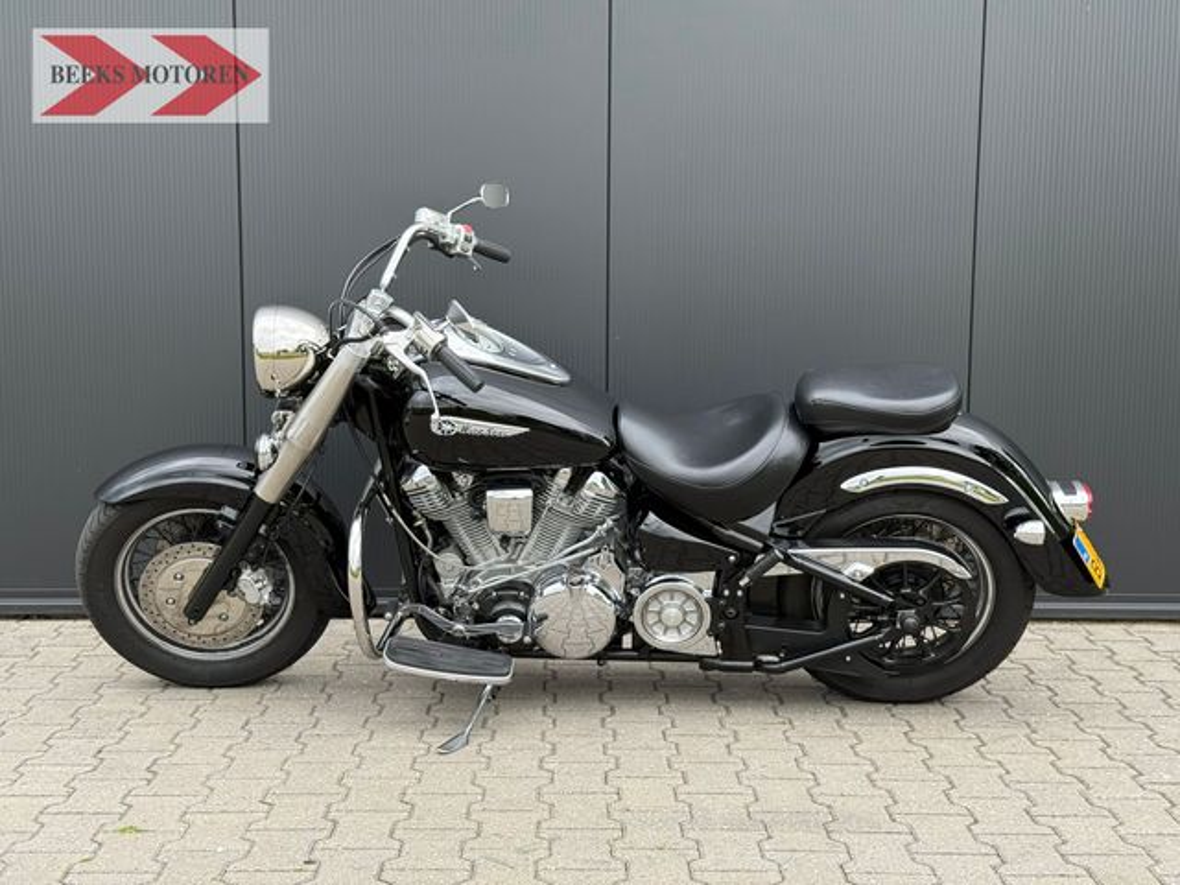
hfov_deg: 39.7
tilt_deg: -6.5
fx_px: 1636
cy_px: 442
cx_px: 590
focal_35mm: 48
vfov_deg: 30.3
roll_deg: +0.1
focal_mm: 6.76
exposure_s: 1/272
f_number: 1.78
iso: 100
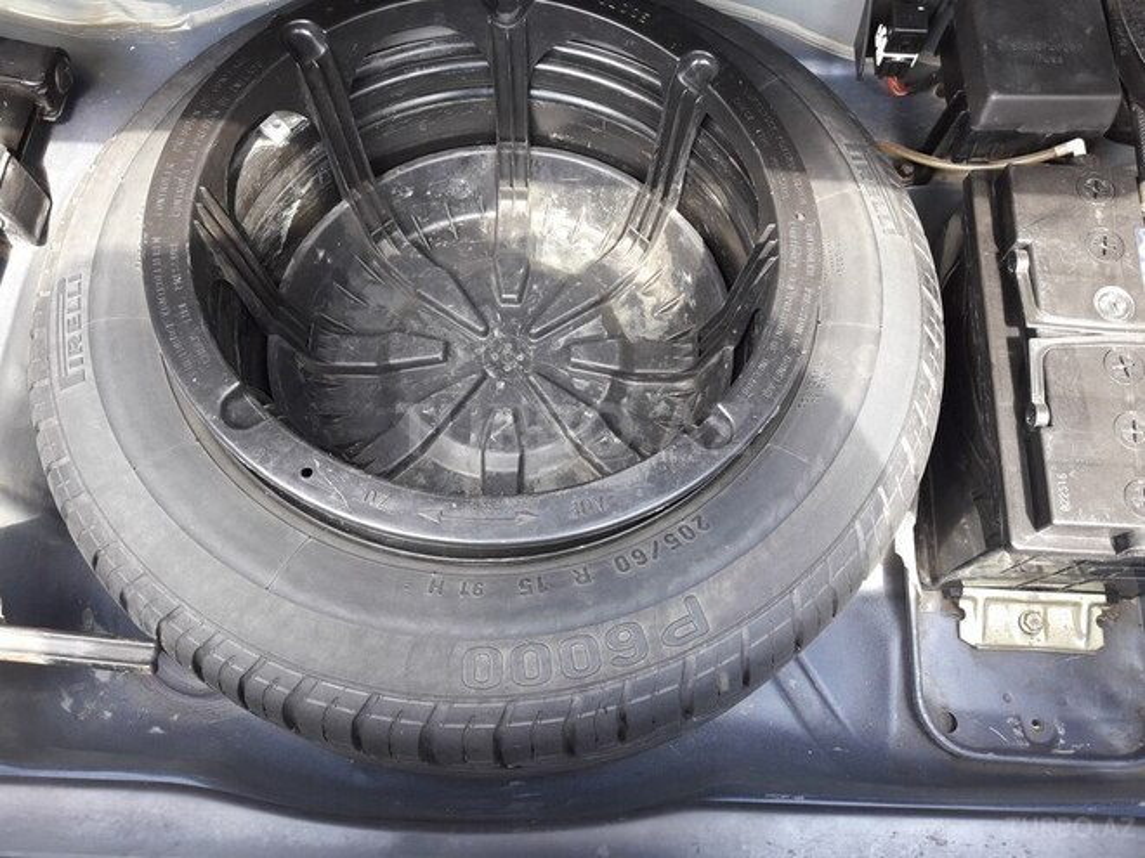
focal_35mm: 28
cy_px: 429
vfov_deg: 49.7
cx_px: 572
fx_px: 926
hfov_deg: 63.4
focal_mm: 3.7
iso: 50
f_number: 1.9
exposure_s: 1/50
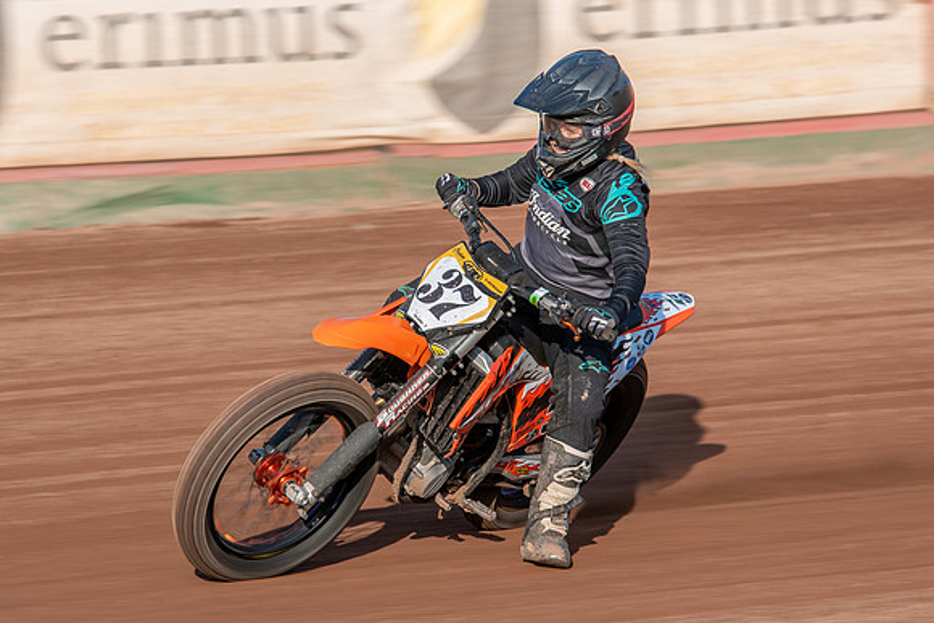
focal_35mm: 322
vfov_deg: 4.3
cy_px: 351
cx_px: 382
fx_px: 8343
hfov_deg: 6.4
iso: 100
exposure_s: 1/200
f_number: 7.1
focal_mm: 200
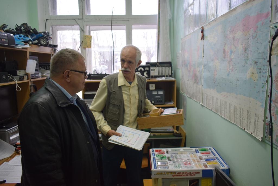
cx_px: 139
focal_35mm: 30
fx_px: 232
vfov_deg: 43.6
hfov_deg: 61.9
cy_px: 93
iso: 800
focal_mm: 20
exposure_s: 1/60
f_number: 4
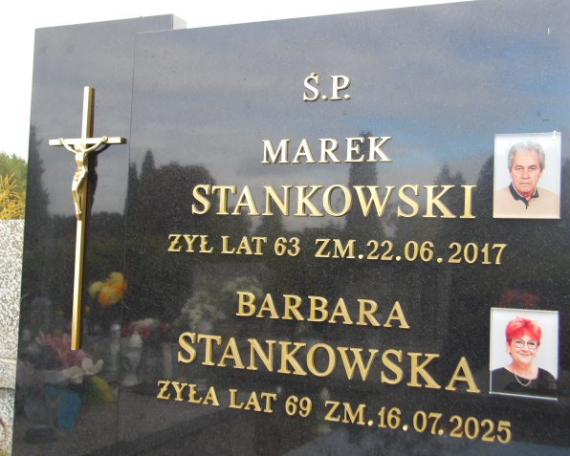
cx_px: 292
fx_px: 742
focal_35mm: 44
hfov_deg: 42.0
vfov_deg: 34.2
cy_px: 228
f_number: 3.7
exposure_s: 1/86
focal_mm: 7.6
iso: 100
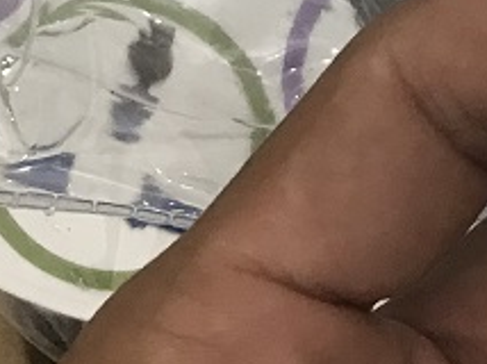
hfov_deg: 14.1
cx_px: 721
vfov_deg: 10.7
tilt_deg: -79.6
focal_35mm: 131
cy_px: -262
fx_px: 1841
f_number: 1.8
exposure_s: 1/33
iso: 40
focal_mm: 3.99
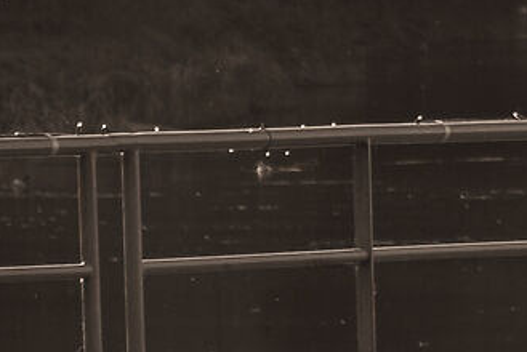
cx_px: 1355
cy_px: -555
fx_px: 10461
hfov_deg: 2.9
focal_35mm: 714
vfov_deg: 1.9
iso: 100
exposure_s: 1/1000
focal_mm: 65.4
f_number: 3.2
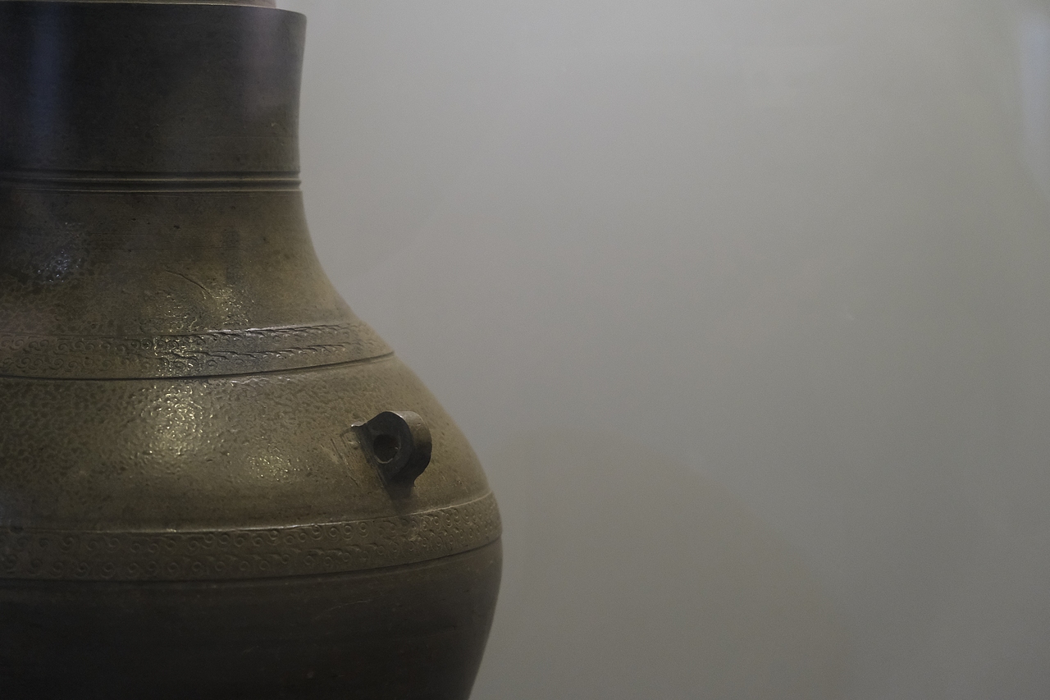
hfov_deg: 24.5
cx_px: 525
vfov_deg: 16.5
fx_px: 2420
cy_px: 350
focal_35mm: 83
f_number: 4
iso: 3200
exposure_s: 1/70
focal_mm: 55
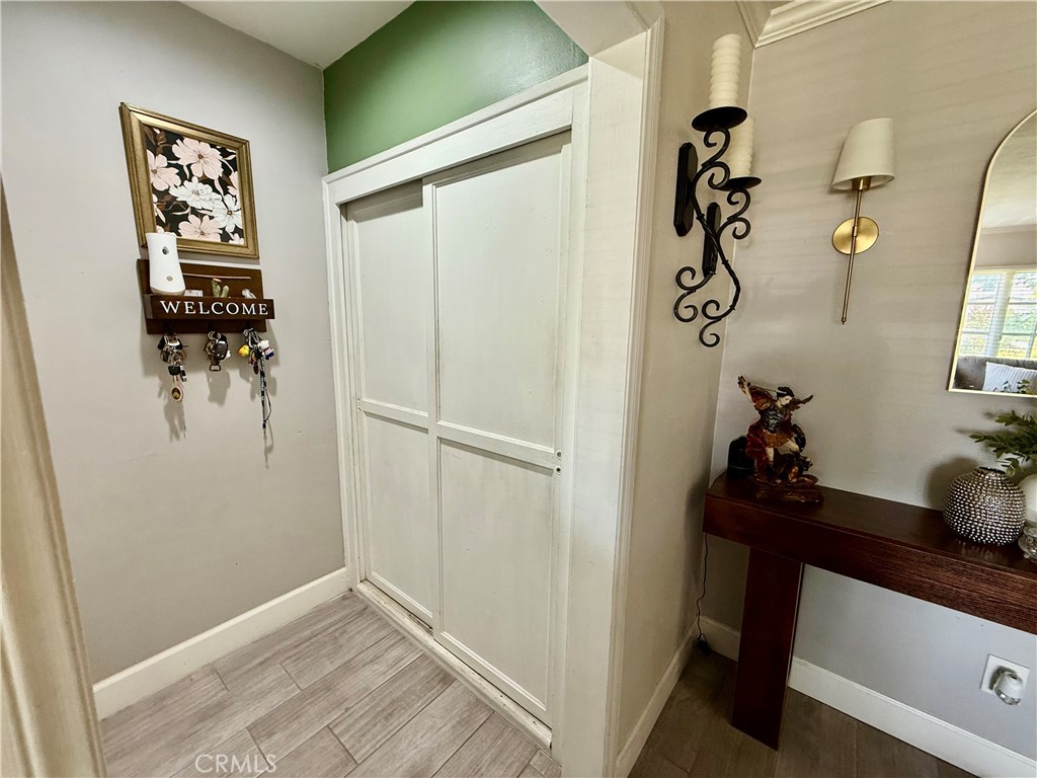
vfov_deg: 85.7
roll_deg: -0.7
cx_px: 518
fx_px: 419
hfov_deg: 102.1
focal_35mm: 14
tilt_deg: -8.8
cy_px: 389
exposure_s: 1/60
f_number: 2.2
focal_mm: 2.22
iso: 160
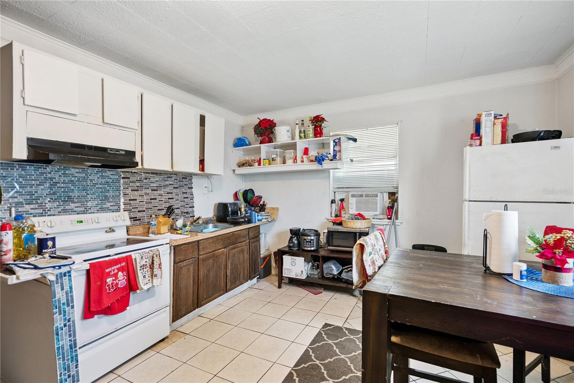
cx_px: 287
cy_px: 192
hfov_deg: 96.7
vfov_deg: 73.8
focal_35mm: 16
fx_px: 255
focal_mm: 16
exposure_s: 1/50
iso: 2500
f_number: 5
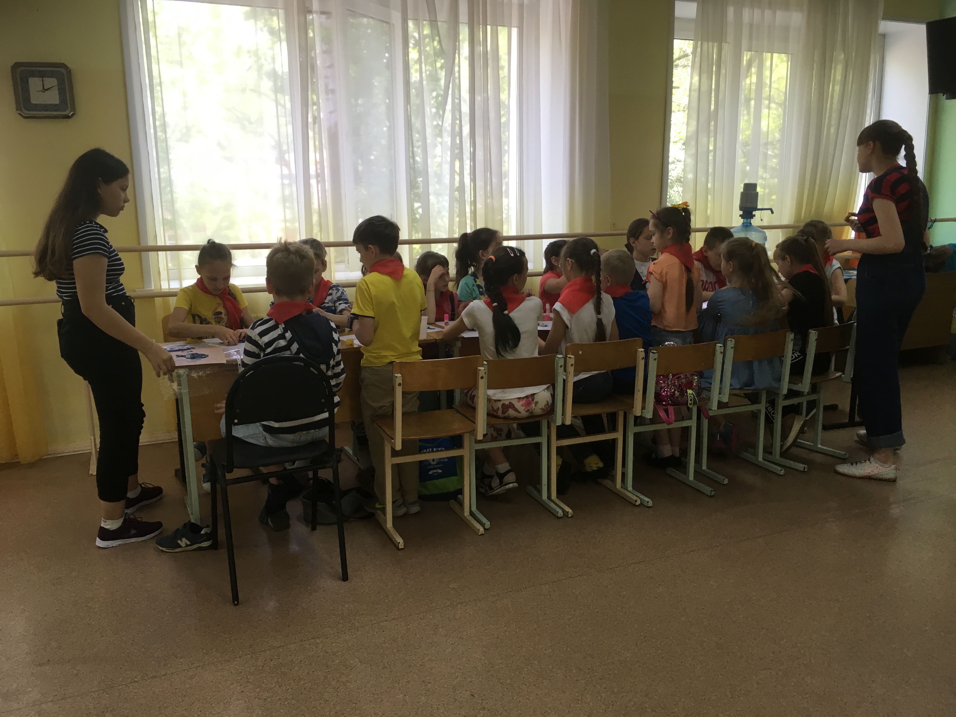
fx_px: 801
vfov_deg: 48.2
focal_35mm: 29
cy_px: 358
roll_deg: +0.9
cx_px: 478
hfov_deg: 61.7
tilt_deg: -11.5
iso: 40
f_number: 2.2
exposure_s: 1/33
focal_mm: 4.15
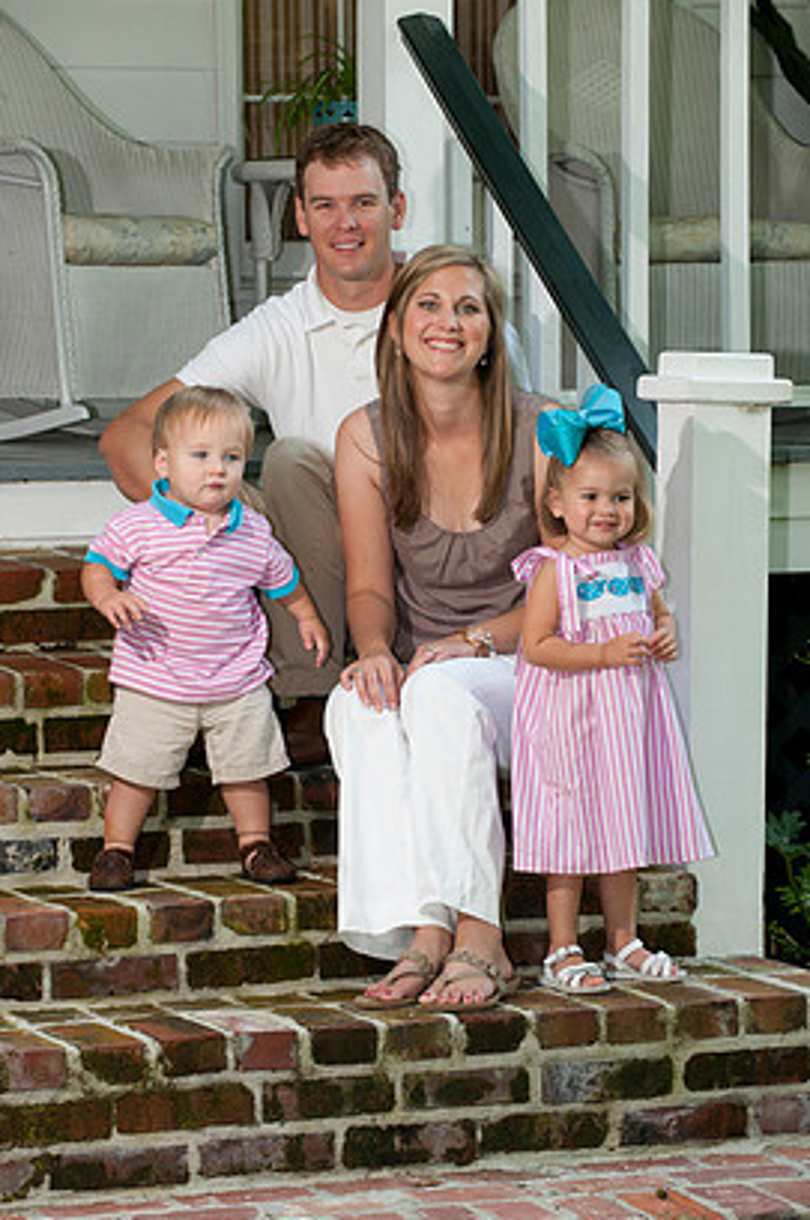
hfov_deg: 9.9
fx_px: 4669
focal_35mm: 138
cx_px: 384
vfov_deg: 14.9
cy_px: 634
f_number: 5
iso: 250
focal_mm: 125
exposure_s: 1/100
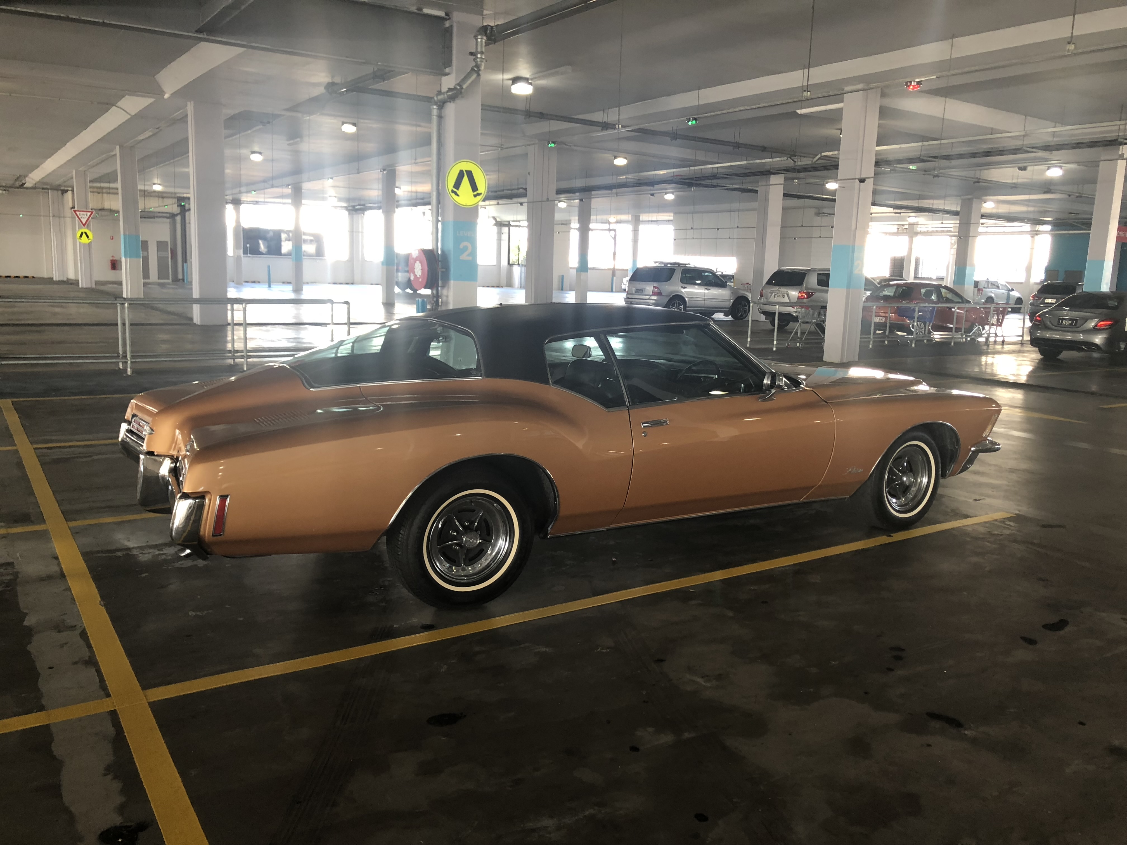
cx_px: 564
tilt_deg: -9.5
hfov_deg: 63.4
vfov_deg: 49.7
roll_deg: -2.0
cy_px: 422
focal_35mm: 28
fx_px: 912
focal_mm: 3.99
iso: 32
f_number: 1.8
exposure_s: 1/20
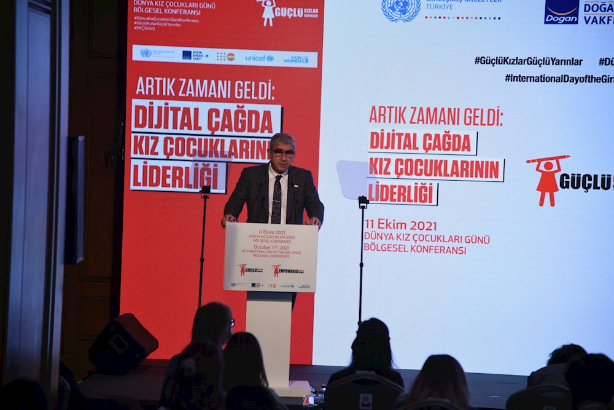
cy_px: 205
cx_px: 307
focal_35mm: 120
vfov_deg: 11.4
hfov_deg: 17.1
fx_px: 2047
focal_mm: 120
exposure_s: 1/125
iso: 500
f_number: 4
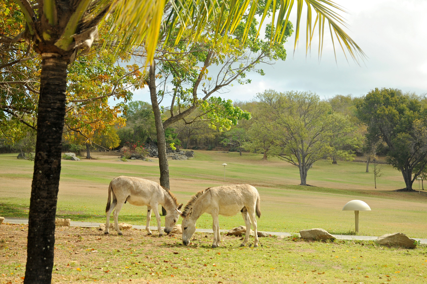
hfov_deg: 28.9
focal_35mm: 70
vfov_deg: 19.4
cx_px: 214
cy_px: 142
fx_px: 830
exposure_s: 1/400
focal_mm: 70
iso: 800
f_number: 10
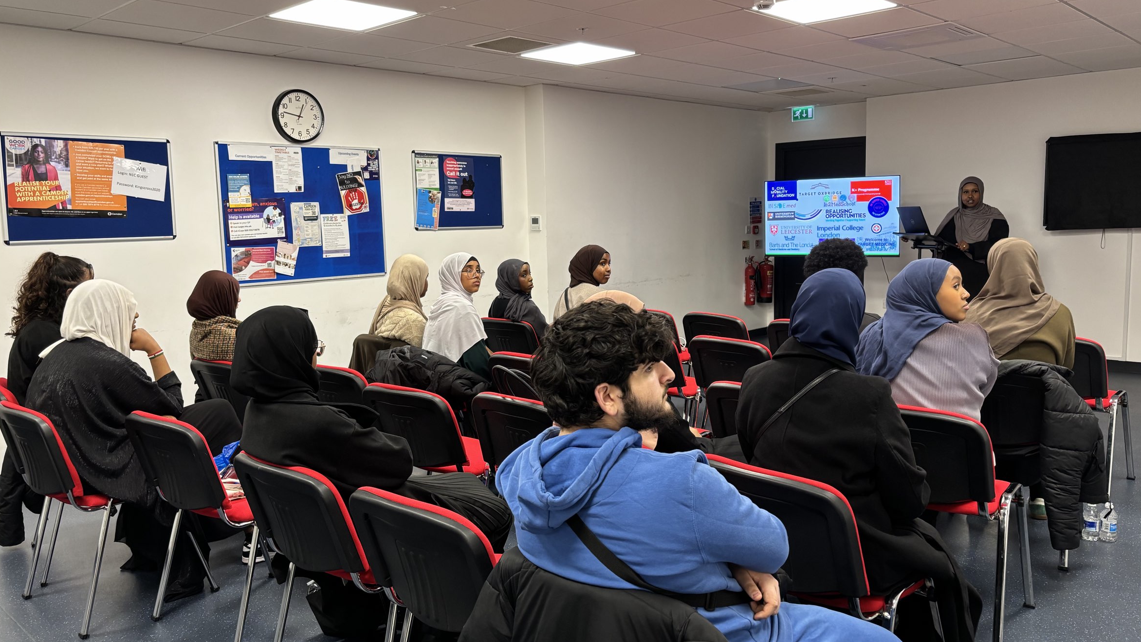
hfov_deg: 66.1
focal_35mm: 29
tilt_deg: -6.9
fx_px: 877
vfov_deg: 40.2
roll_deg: +1.2
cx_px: 578
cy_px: 308
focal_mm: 5.96
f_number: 1.6
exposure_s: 1/50
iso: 125
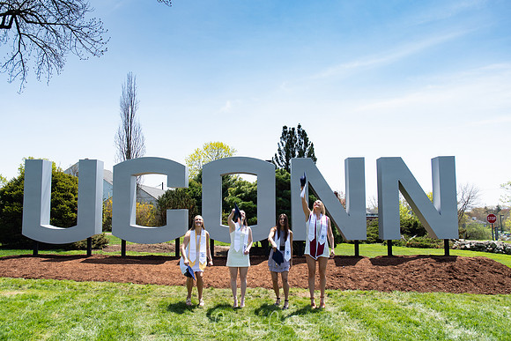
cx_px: 256
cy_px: 170
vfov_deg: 36.9
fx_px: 511
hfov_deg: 53.1
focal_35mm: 36
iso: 100
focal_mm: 24
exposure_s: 1/250
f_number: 5.6
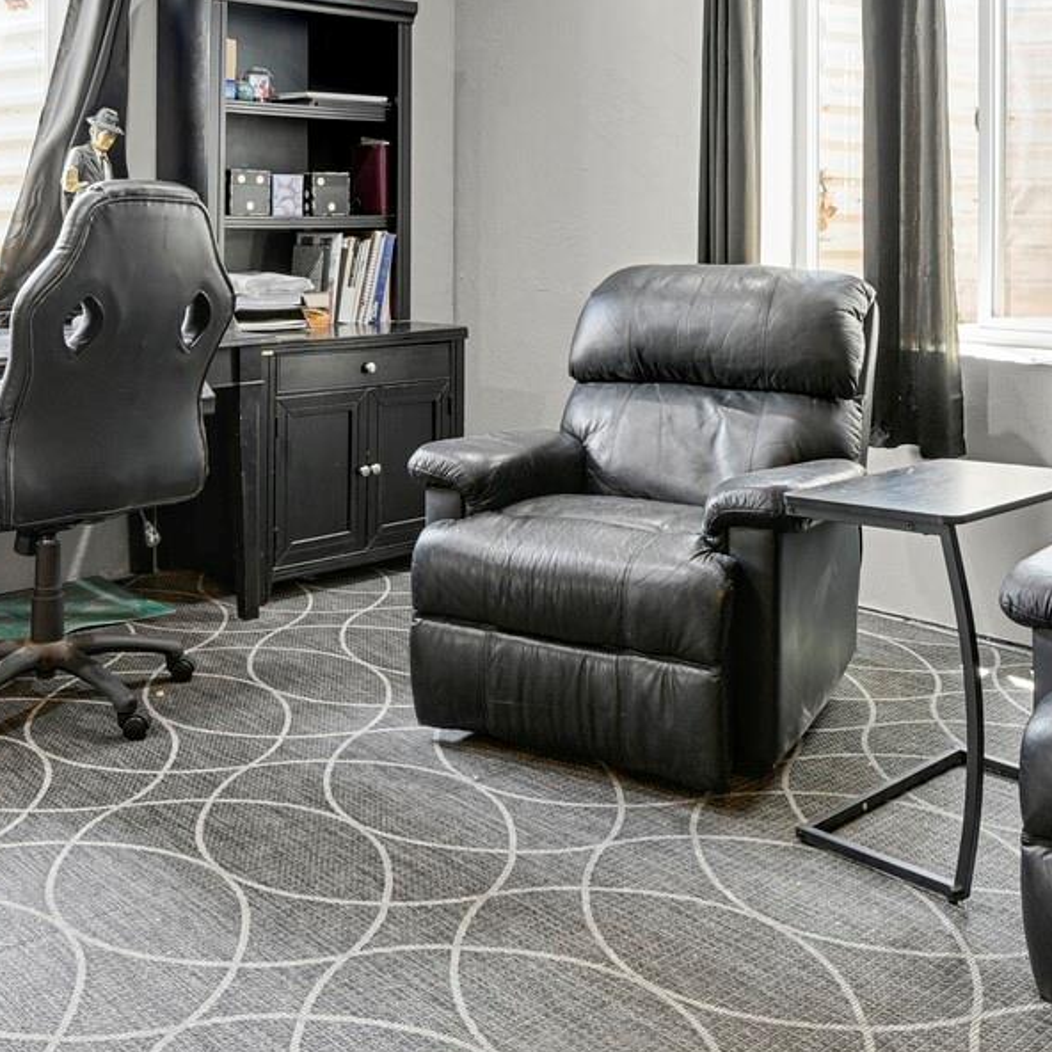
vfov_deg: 40.9
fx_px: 1341
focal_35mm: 39
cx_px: 516
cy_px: 201
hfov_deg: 42.8
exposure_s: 4
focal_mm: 17
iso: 250
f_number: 8
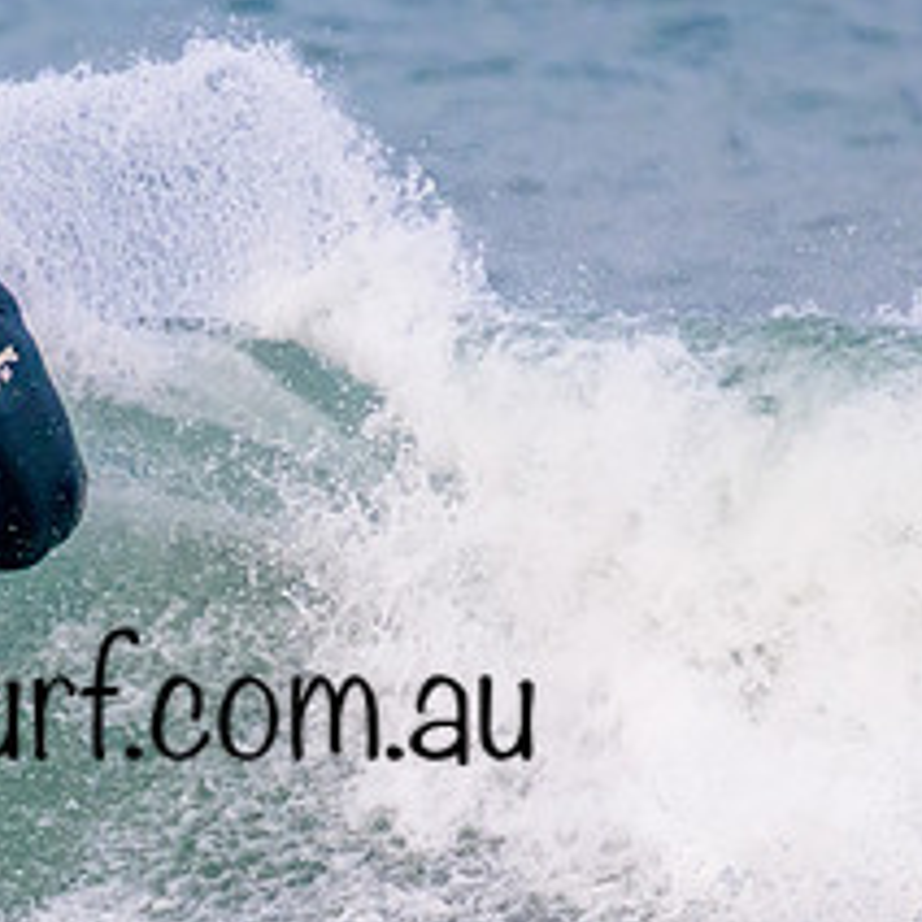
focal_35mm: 1940
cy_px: 659
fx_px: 58460
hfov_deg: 0.9
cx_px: 74
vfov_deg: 0.9
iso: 4000
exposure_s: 1/2000
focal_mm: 800
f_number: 11
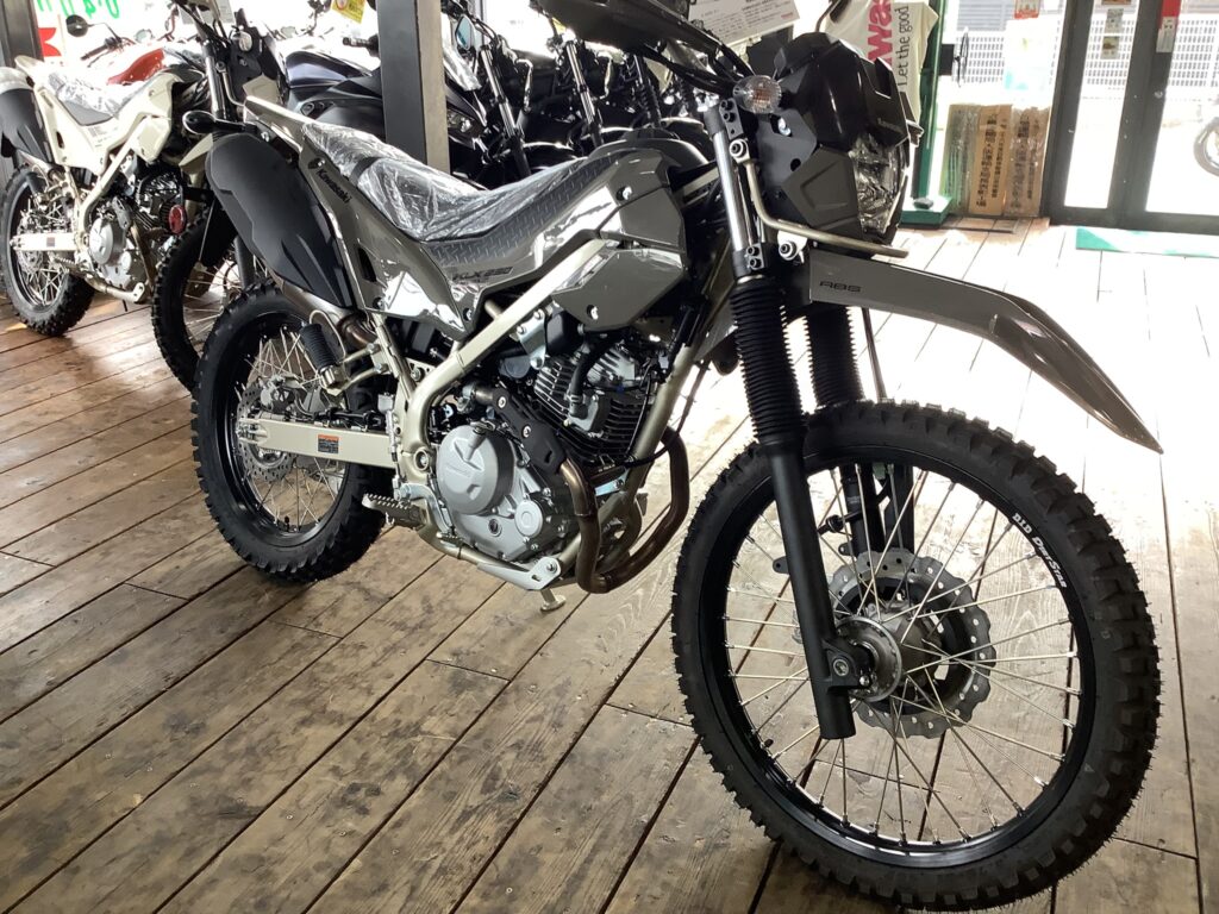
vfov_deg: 45.4
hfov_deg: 58.4
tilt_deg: -21.7
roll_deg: +0.6
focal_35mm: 31
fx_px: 1092
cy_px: 457
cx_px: 610
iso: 80
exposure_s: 1/50
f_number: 2.4
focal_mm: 3.3
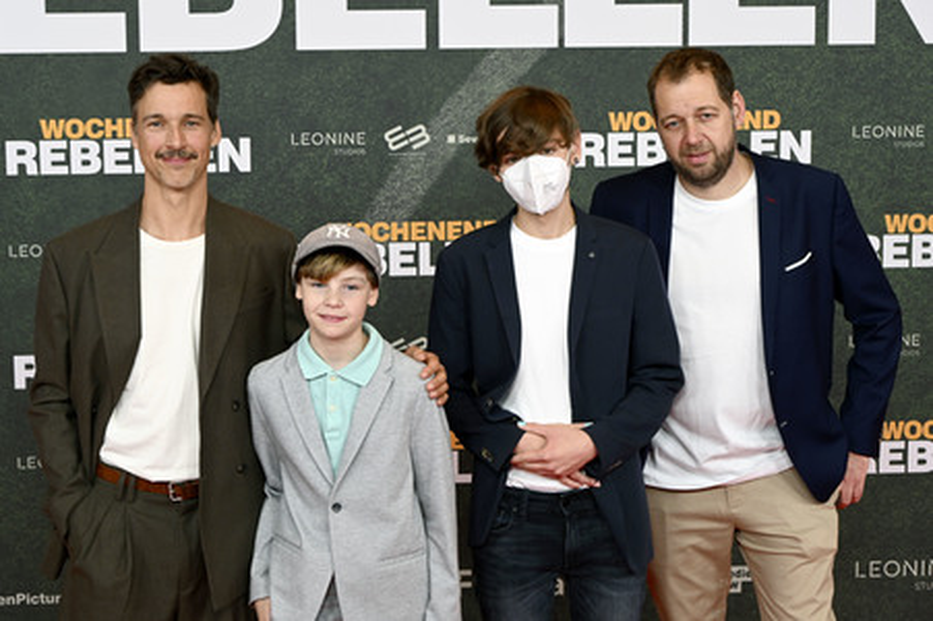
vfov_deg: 26.4
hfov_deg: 38.9
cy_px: 310
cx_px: 466
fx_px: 1321
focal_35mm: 51
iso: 1250
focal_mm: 51
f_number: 8
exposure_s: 1/200
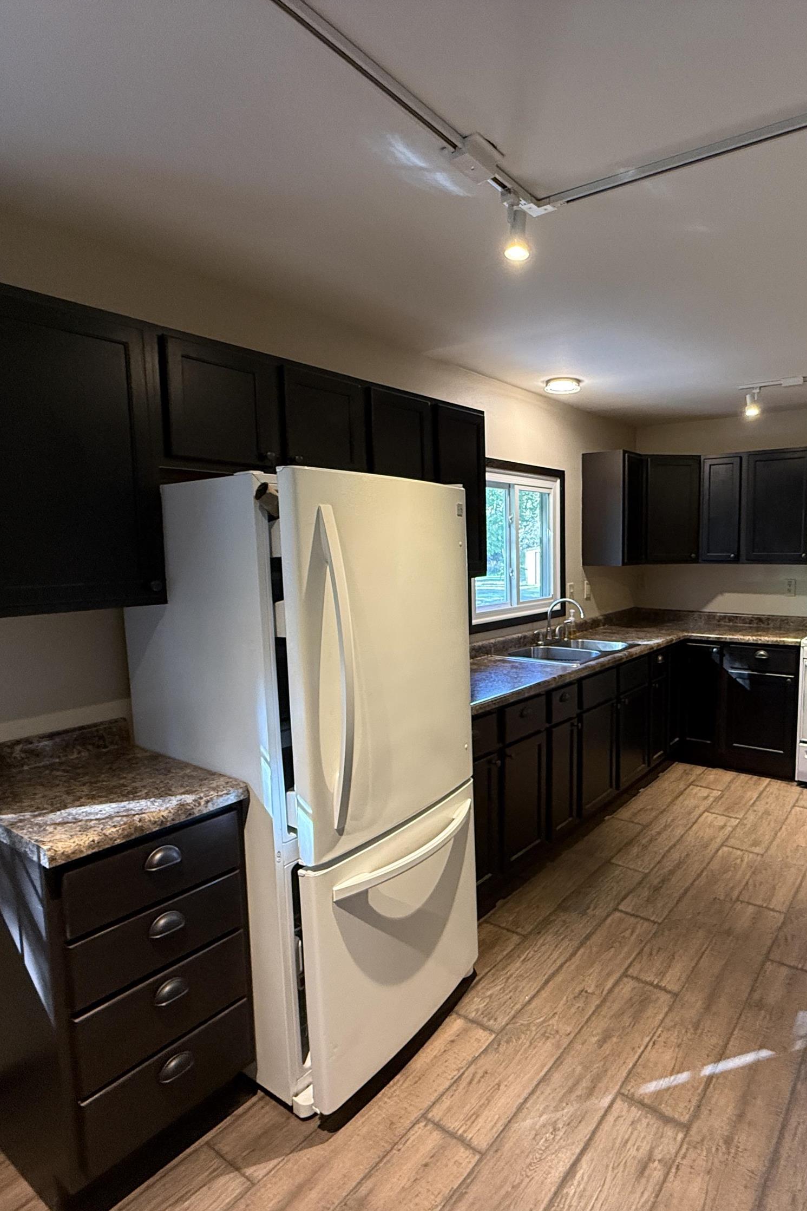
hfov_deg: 60.8
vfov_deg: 84.0
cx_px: 520
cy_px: 619
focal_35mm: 20
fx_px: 673
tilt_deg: -7.0
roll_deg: +0.4
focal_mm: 2.22
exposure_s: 1/60
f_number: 2.2
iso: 250
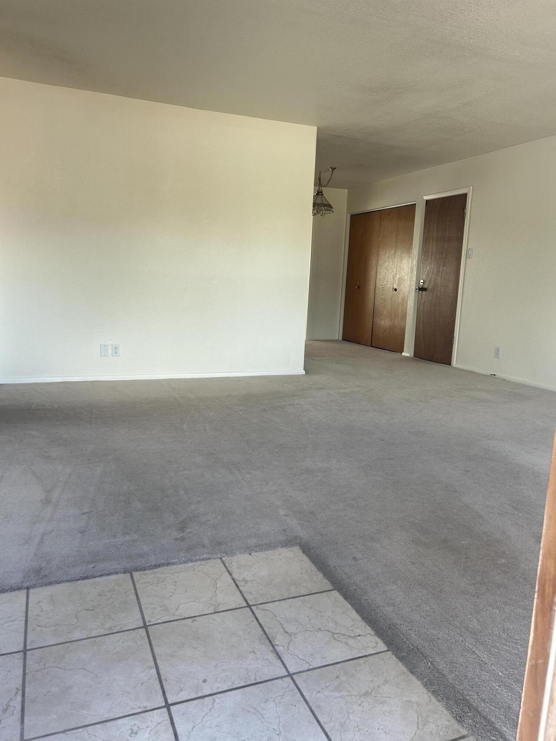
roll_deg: -2.2
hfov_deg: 53.1
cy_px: 370
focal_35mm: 26
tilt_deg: -9.1
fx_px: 557
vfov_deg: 67.3
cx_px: 278
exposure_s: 1/121
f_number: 1.5
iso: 40
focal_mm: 5.7
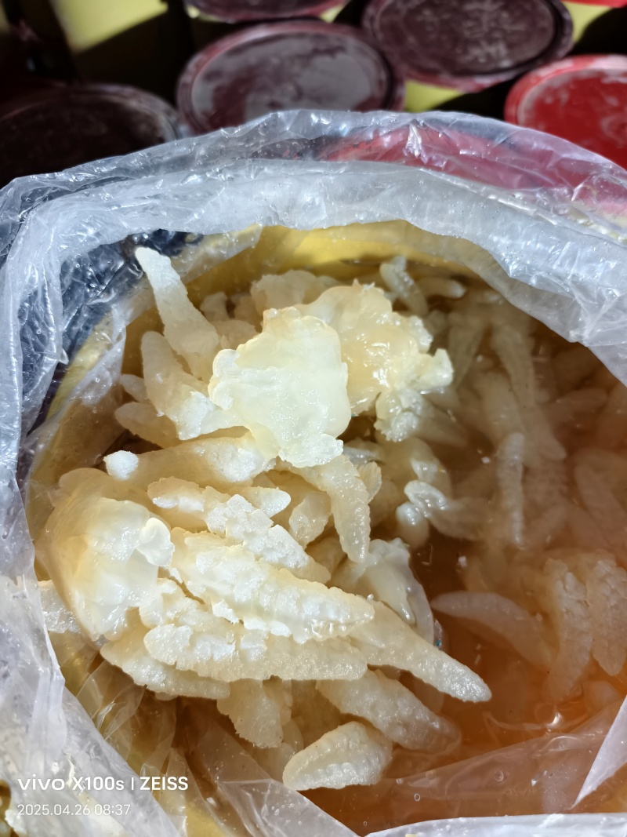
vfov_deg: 73.9
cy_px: 418
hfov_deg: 58.9
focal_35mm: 23
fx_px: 556
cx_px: 314
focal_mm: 5.6
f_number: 1.57
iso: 1852
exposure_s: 1/33.3
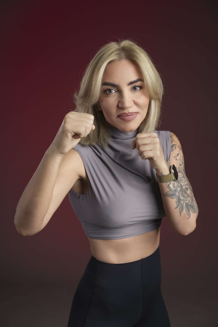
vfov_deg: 36.2
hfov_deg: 24.6
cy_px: 164
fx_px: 500
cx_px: 109
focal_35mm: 55
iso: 125
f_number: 6.3
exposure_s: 1/125
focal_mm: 55
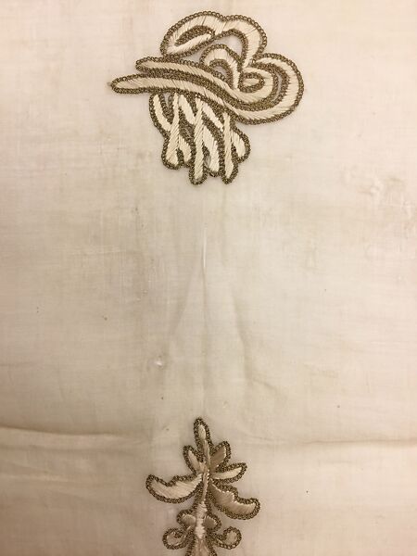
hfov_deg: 45.4
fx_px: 498
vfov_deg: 58.4
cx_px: 208
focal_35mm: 31
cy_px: 278
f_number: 2.4
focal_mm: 3.3
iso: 32
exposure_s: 1/60
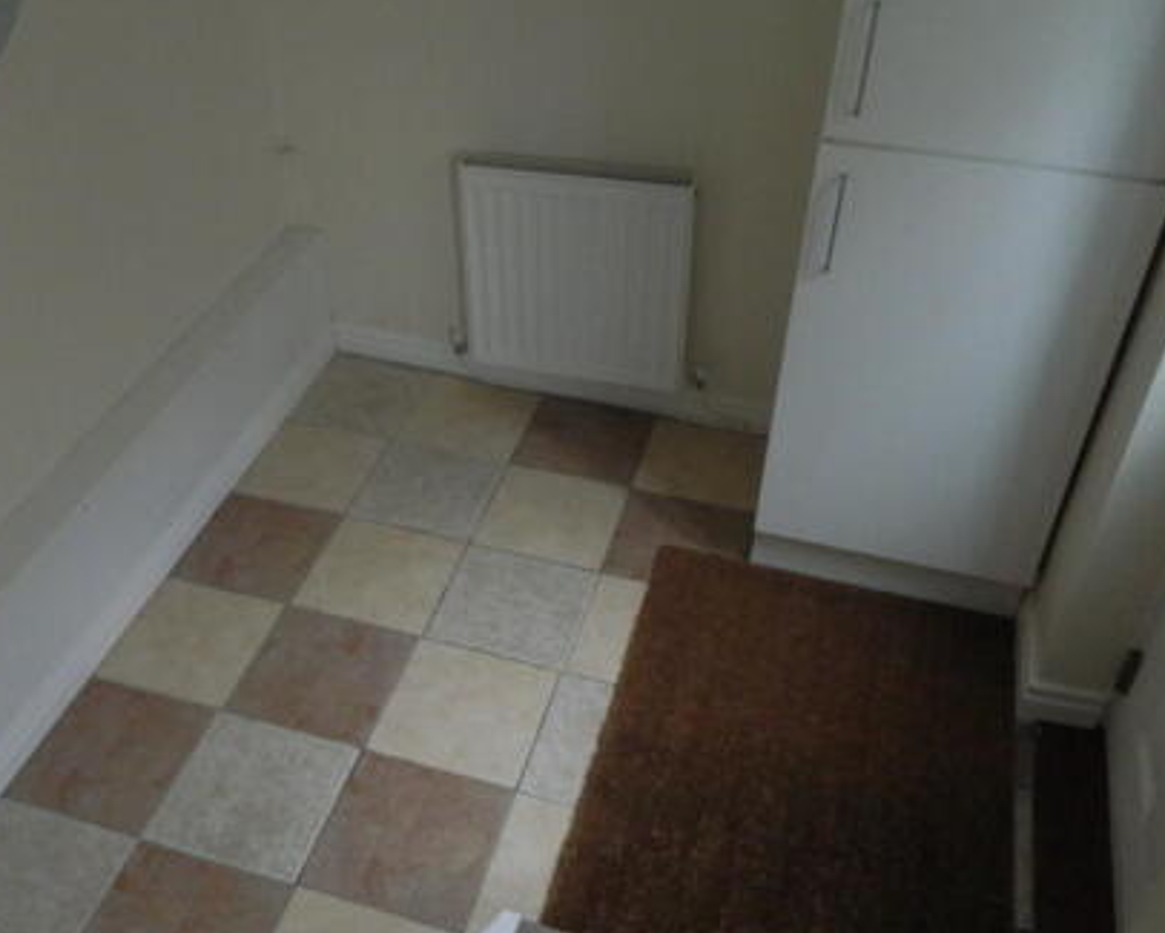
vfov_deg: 42.2
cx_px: 478
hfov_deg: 51.2
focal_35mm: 35
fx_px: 1207
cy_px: 461
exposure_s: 1/30
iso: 400
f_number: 3.1
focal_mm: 4.5
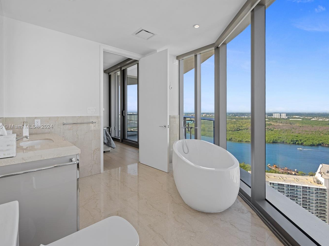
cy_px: 127
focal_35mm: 16
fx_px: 152
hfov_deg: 94.5
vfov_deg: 78.1
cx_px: 170
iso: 100
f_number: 10
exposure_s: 1/10
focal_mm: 14
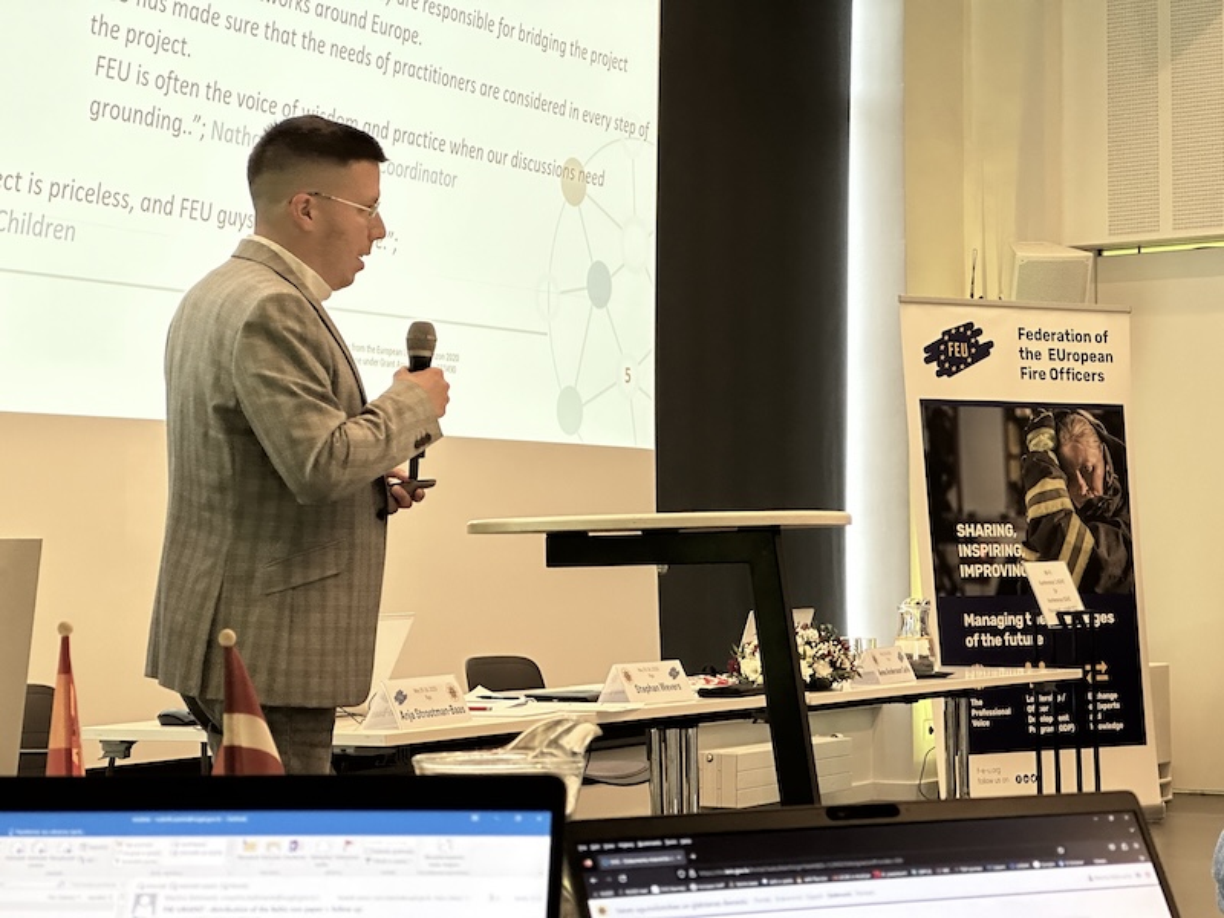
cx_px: 612
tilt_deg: +1.9
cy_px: 459
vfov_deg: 19.1
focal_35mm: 77
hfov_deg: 25.3
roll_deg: +0.5
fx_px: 2723
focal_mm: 9
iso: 200
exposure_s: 1/50
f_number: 2.8
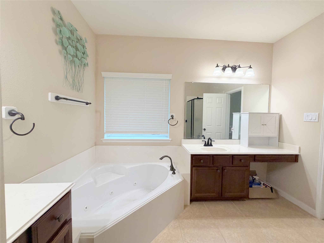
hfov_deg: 102.1
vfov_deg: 85.7
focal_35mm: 14
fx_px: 131
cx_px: 162
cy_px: 122
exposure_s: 1/120
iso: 200
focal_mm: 2.22
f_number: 2.2
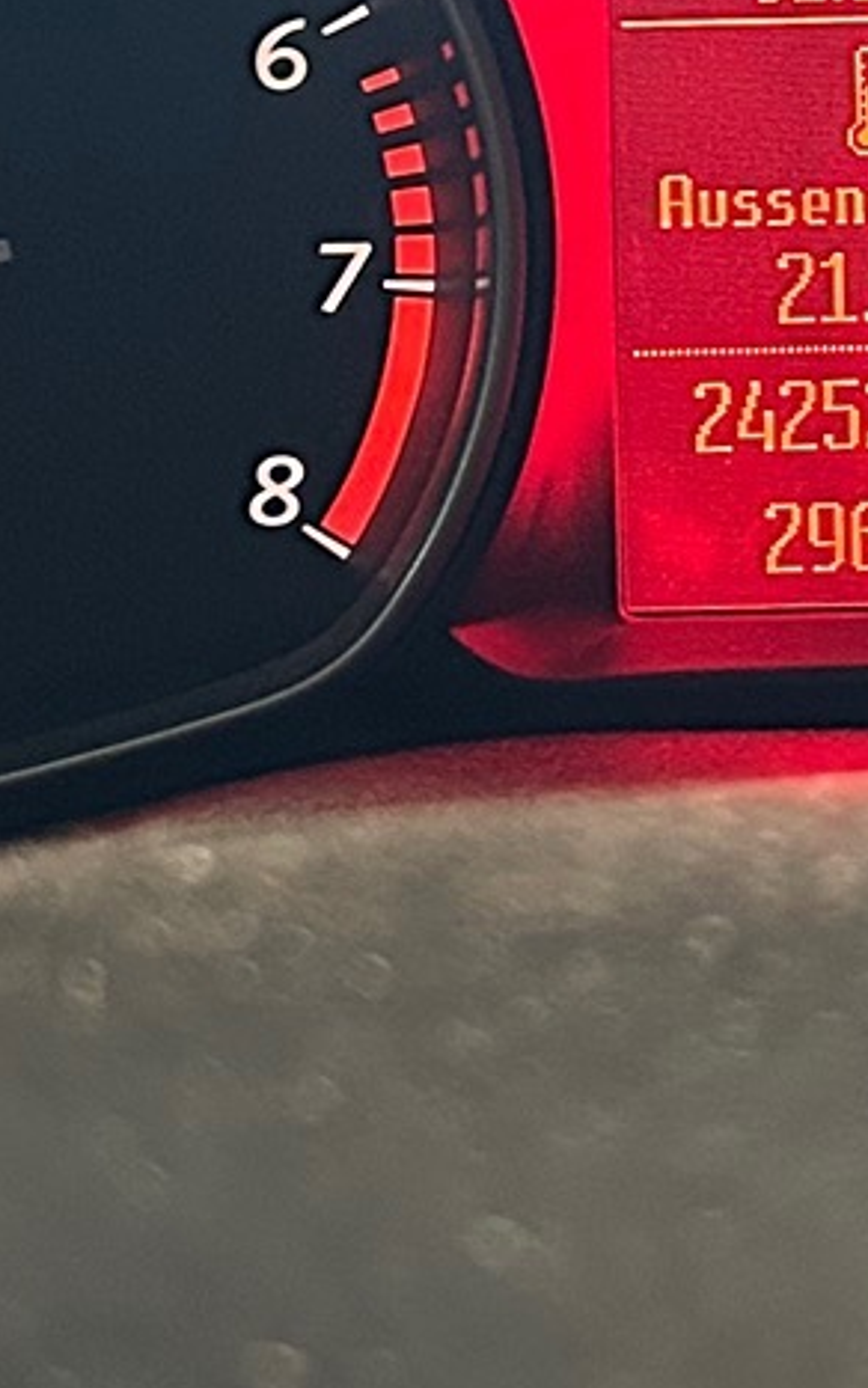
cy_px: 279
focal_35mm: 119
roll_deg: +2.1
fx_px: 4503
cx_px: 782
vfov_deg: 17.4
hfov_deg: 10.9
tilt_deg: -22.2
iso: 640
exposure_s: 1/40
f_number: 1.5
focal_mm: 5.7
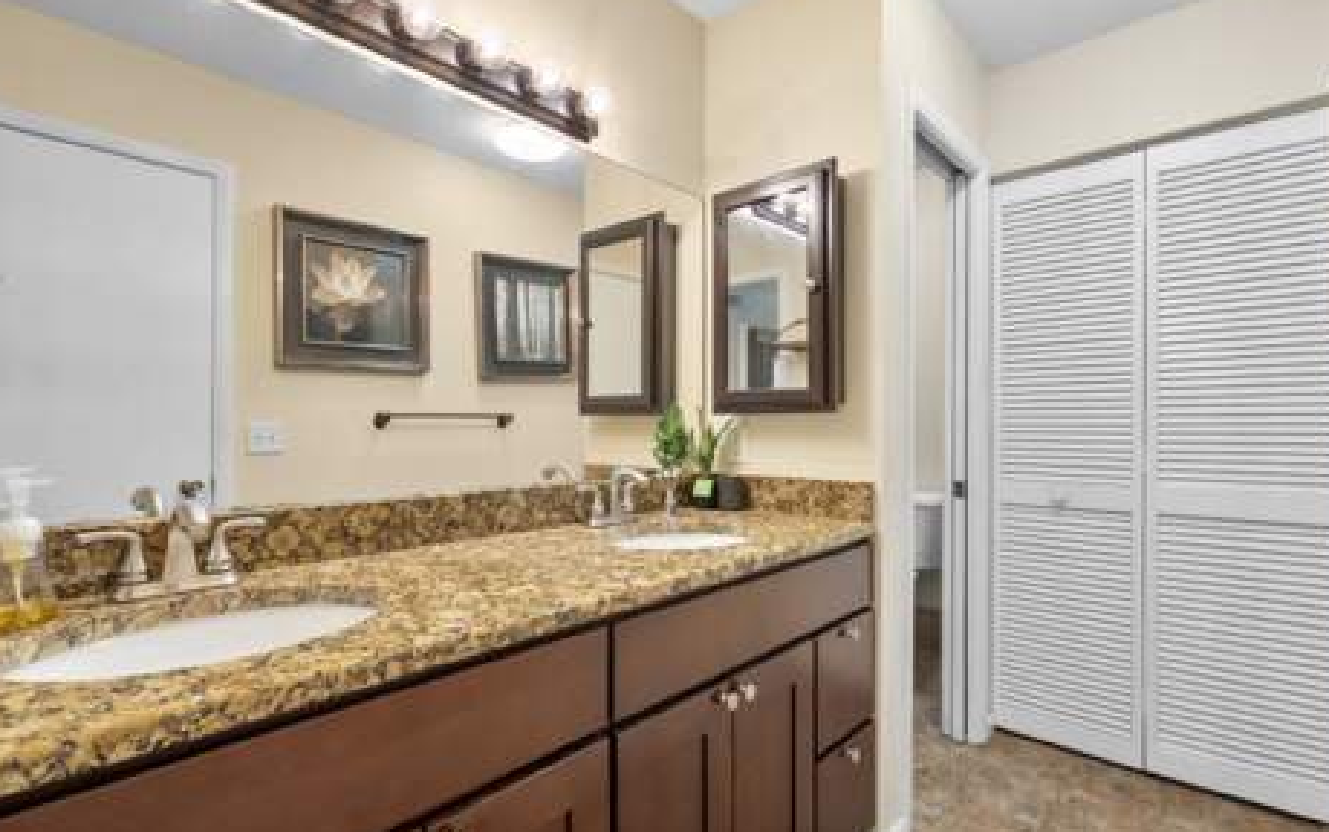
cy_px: 433
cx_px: 667
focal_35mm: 17
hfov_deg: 94.3
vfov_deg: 68.0
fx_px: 616
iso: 1600
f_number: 8
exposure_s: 1/5
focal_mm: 16
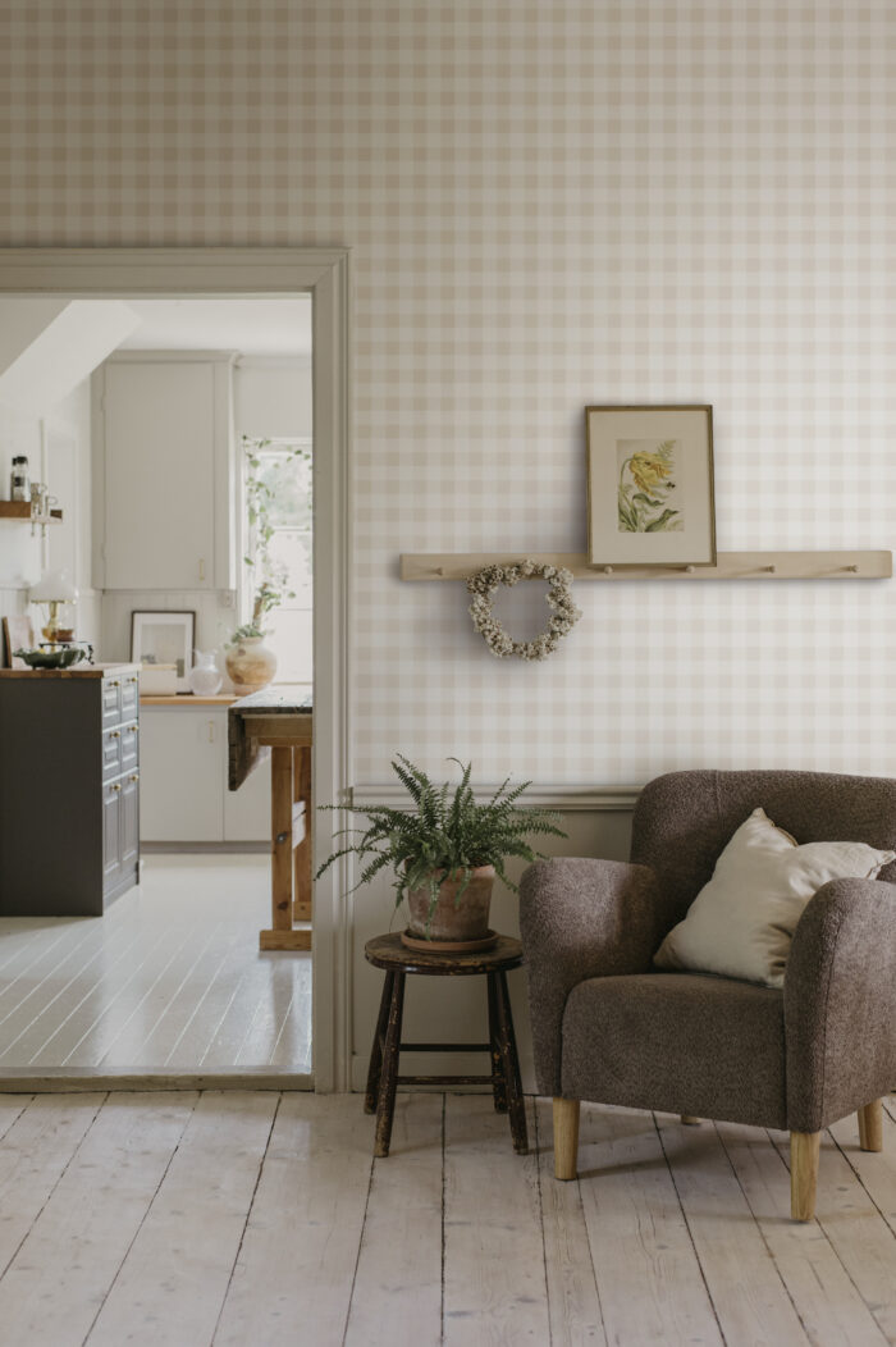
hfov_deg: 27.0
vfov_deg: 39.6
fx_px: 1869
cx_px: 448
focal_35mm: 50
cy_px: 674
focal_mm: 50
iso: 1000
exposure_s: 1/100
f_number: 4
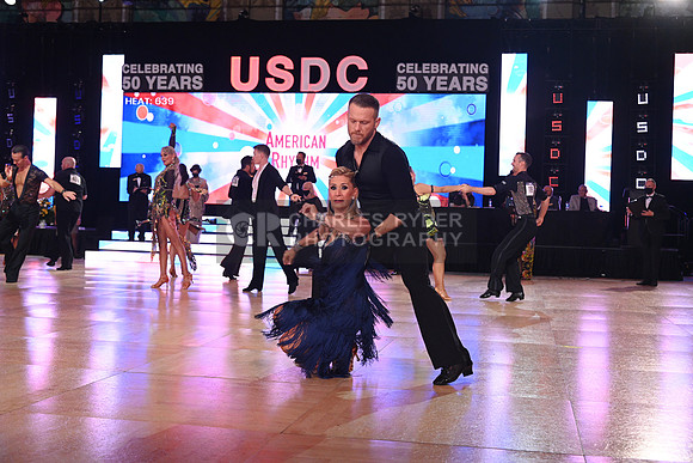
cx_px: 346
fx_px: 924
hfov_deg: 41.1
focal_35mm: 48
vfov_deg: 28.1
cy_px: 232
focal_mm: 48
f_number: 5.6
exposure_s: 1/250
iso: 2500
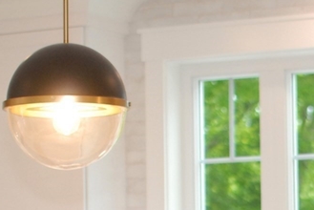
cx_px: 309
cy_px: 322
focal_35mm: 164
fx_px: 1428
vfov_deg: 8.2
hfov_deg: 12.4
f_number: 2.5
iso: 400
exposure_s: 1/250
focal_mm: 35
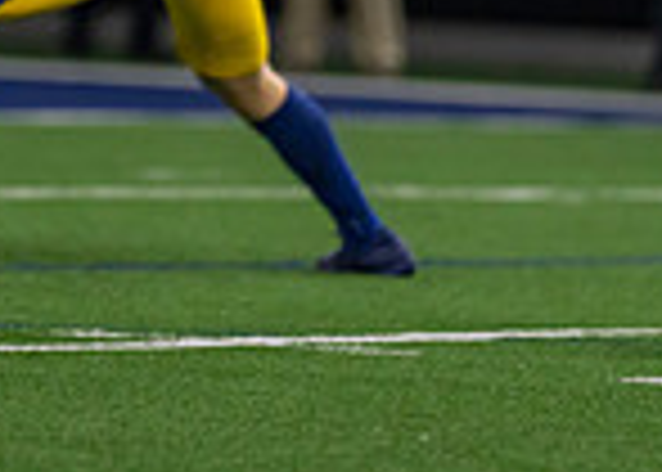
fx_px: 13462
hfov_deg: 2.8
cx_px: 86
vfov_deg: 2.0
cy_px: -328
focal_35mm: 716
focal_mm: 173
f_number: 2.8
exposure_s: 1/1250
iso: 1600
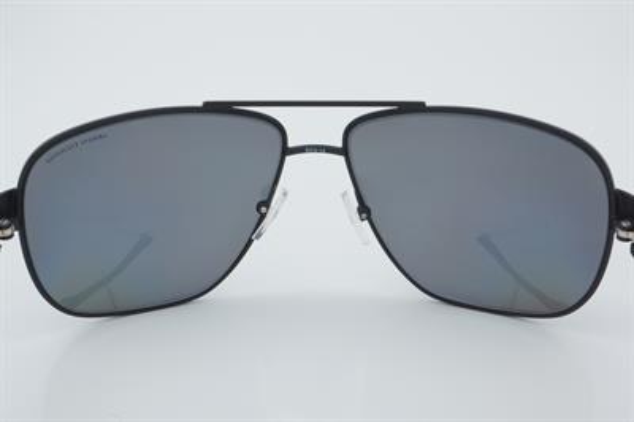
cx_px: 317
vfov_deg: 25.7
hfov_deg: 37.9
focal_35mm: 52
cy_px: 211
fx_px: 924
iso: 100
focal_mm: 35
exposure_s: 1/4
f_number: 32
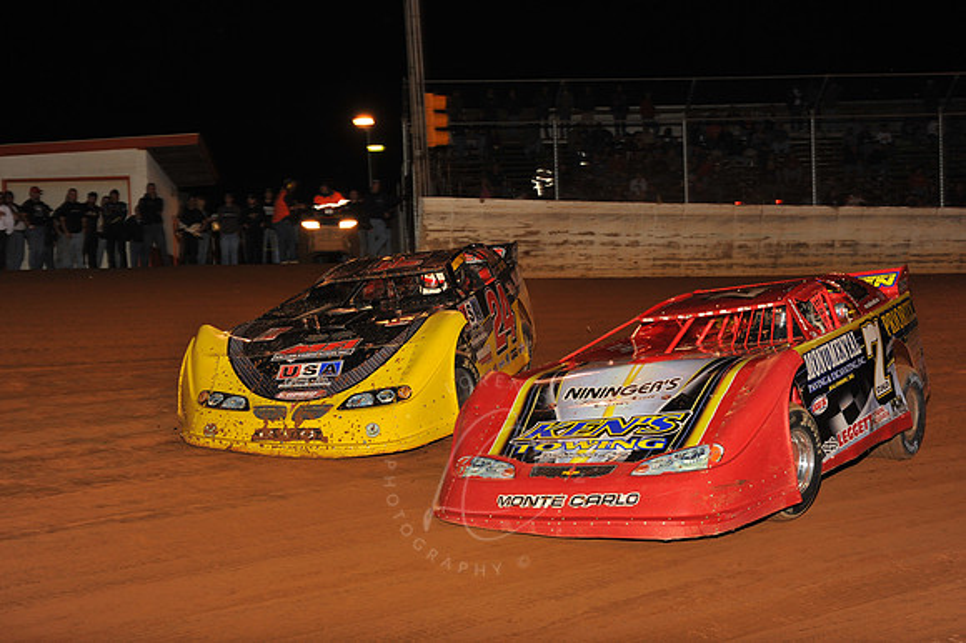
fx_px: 1394
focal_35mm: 52
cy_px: 322
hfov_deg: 38.2
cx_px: 483
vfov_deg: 26.0
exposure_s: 1/320
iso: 800
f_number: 7.1
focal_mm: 52
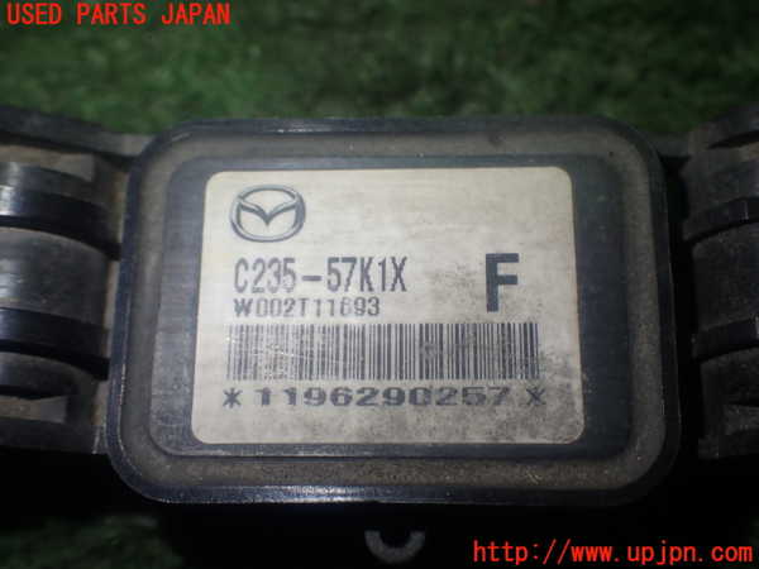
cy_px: 284
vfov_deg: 32.9
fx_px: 965
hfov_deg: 42.9
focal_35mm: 44
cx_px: 380
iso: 160
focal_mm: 7.84
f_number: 2.9
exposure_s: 1/80
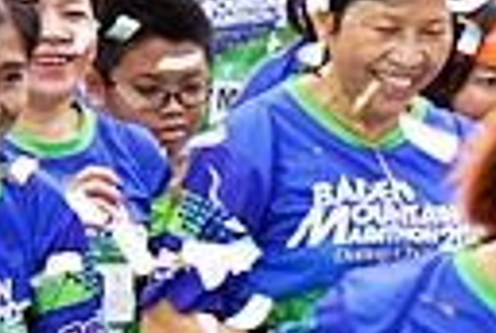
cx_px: 1023
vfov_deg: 2.8
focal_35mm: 491
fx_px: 6781
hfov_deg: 4.1
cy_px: 283
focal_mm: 70
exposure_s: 1/500
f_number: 2.8
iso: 640
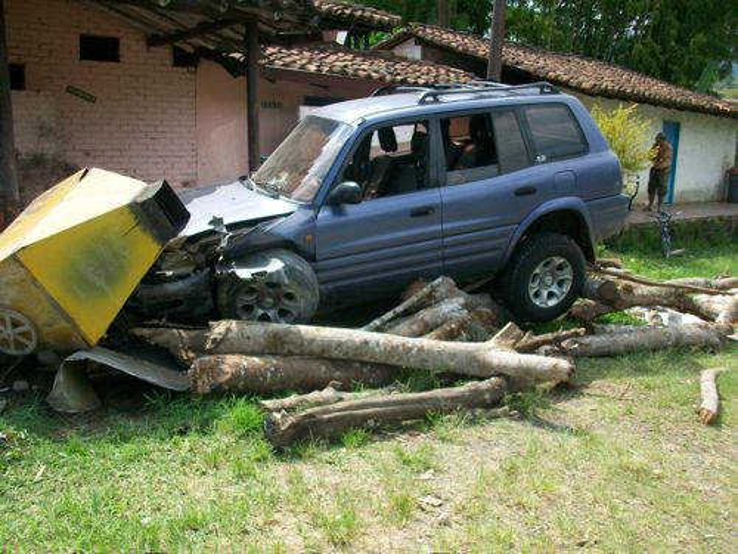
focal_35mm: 32
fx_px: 682
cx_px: 369
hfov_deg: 56.8
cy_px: 277
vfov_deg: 44.2
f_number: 2.8
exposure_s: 1/400
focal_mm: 5.7
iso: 64
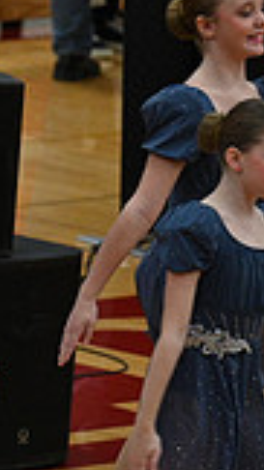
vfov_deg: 2.9
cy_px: 129
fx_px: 9356
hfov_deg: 1.6
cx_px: -516
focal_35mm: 751
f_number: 4
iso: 4000
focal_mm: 200
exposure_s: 1/400
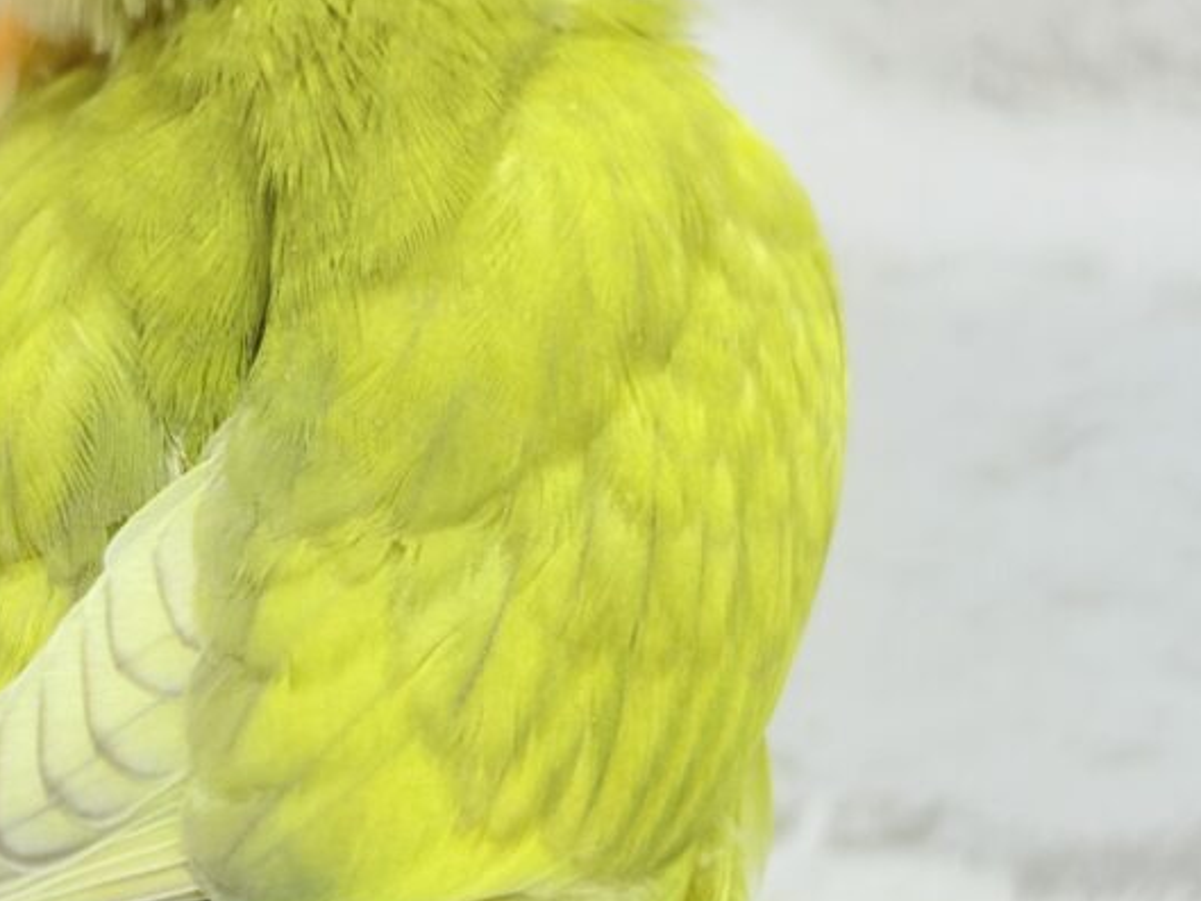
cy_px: 277
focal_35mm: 118
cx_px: 356
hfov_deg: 16.6
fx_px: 4095
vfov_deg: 12.5
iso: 64
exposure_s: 1/100
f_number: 1.6
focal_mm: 5.96
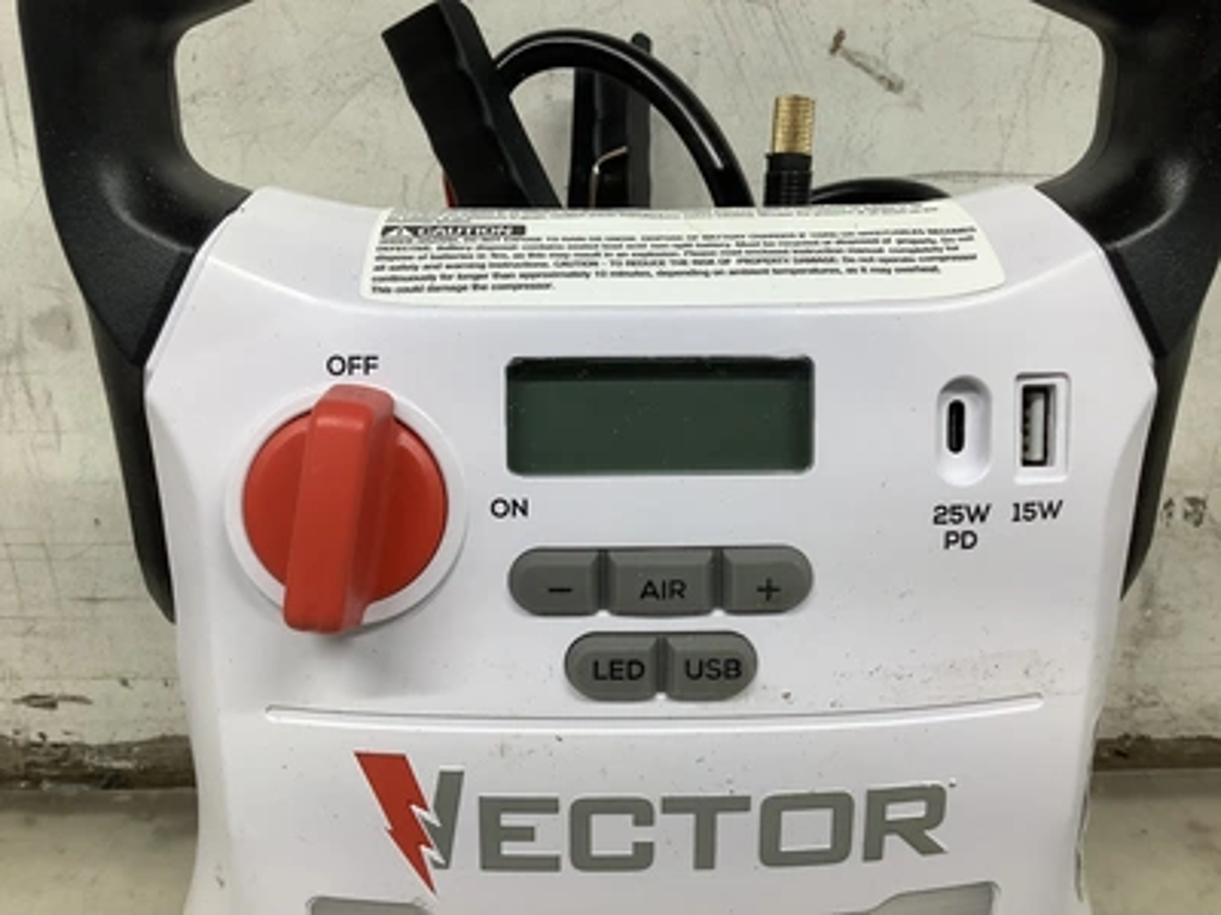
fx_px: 1093
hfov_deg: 58.4
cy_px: 458
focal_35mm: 31
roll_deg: -0.6
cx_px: 610
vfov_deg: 45.4
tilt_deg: -19.4
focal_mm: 3.3
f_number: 2.4
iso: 50
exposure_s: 1/100
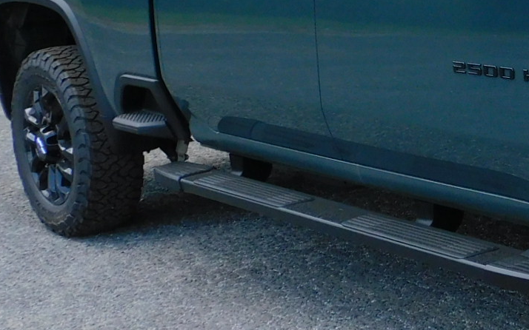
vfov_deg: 16.0
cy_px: 78
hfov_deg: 23.0
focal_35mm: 81
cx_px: 665
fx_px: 1168
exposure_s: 1/400
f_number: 3.3
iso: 125
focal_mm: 4.3
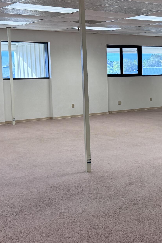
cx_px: 156
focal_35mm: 60
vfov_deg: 33.3
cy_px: 102
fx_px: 405
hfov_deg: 21.9
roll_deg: -0.5
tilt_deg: -9.2
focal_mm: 6.76
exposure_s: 1/166
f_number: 1.78
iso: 64
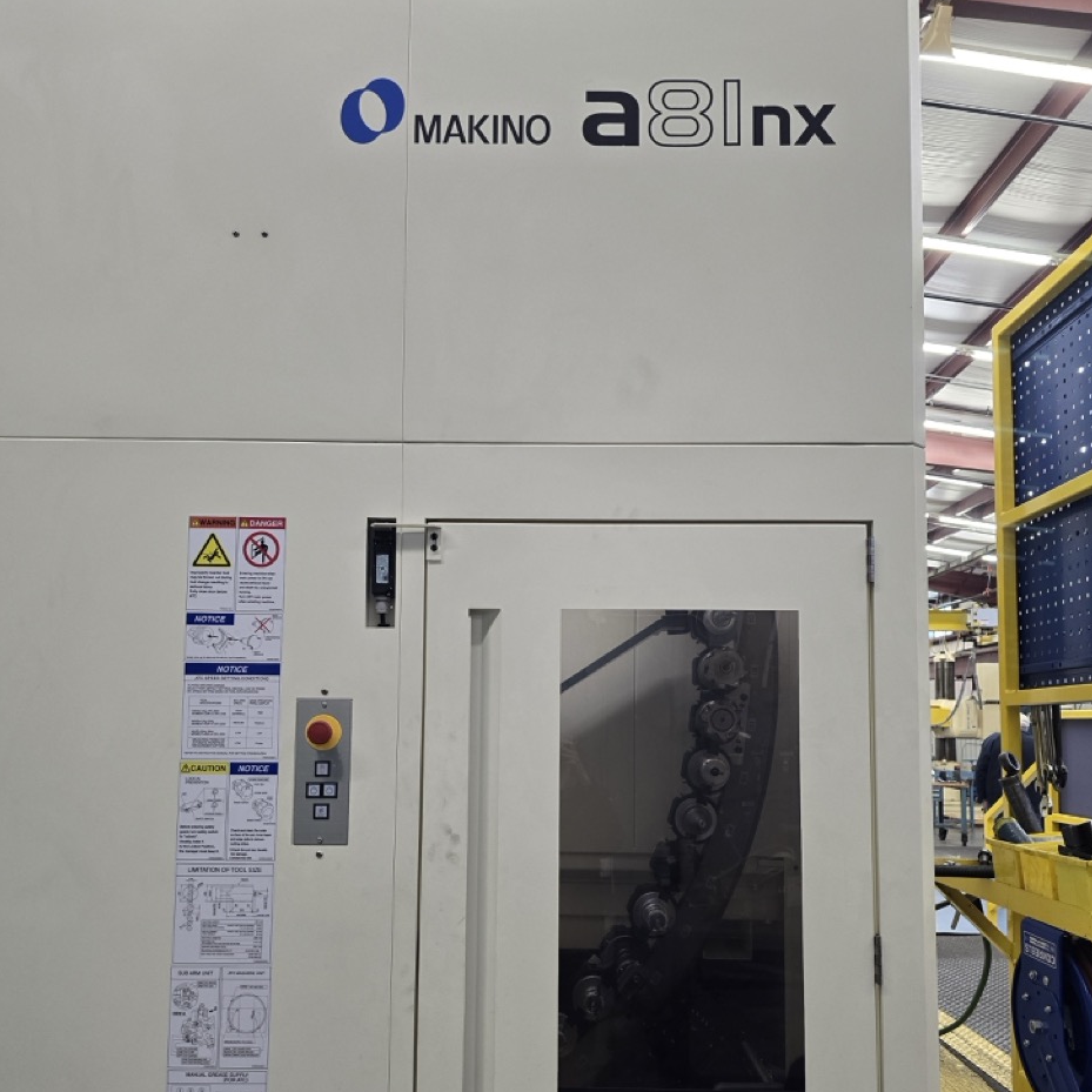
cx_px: 552
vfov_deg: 56.9
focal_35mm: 28
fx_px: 999
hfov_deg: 57.3
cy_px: 647
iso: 250
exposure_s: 1/120
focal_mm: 6.3
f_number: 1.7
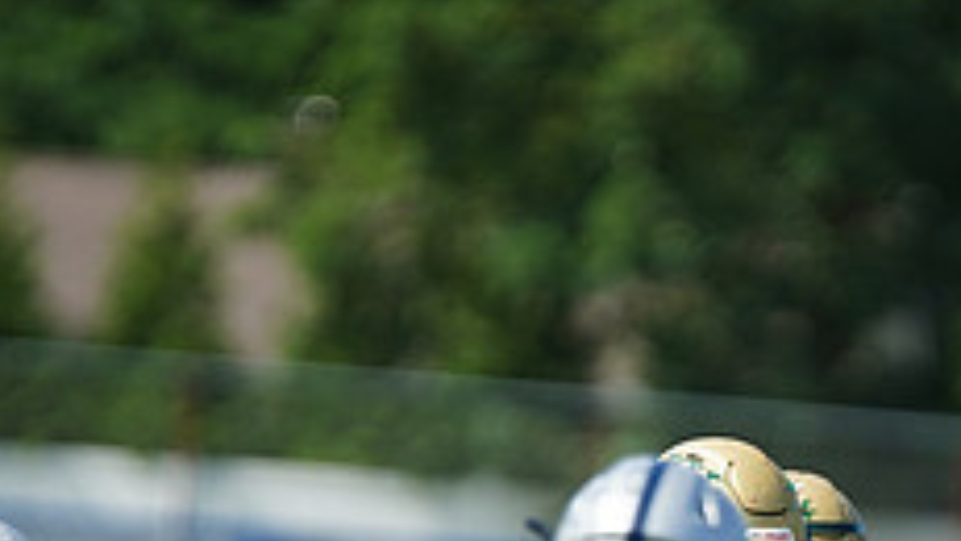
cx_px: 724
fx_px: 18375
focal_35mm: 721
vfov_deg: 1.7
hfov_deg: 3.0
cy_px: 718
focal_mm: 274
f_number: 2.8
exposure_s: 1/4000
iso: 400
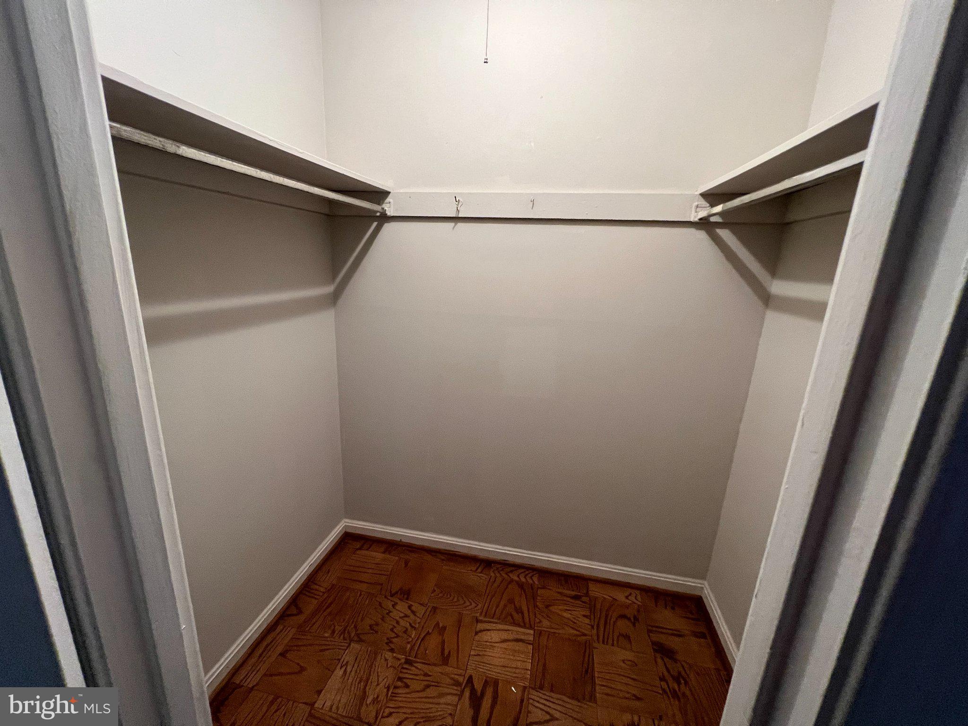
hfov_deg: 106.2
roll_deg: -2.9
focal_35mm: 13
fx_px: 364
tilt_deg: -14.0
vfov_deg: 89.9
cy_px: 363
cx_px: 484
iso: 400
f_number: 1.8
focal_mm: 1.57
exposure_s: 1/60
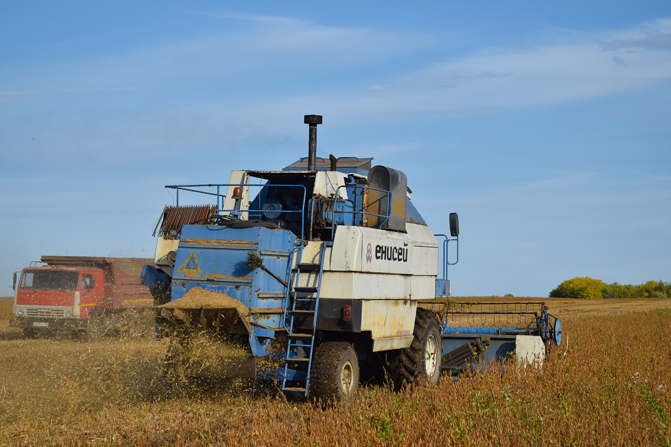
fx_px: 1286
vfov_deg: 19.7
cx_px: 336
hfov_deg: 29.2
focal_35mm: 69
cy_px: 224
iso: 100
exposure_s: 1/800
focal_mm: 46
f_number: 6.3
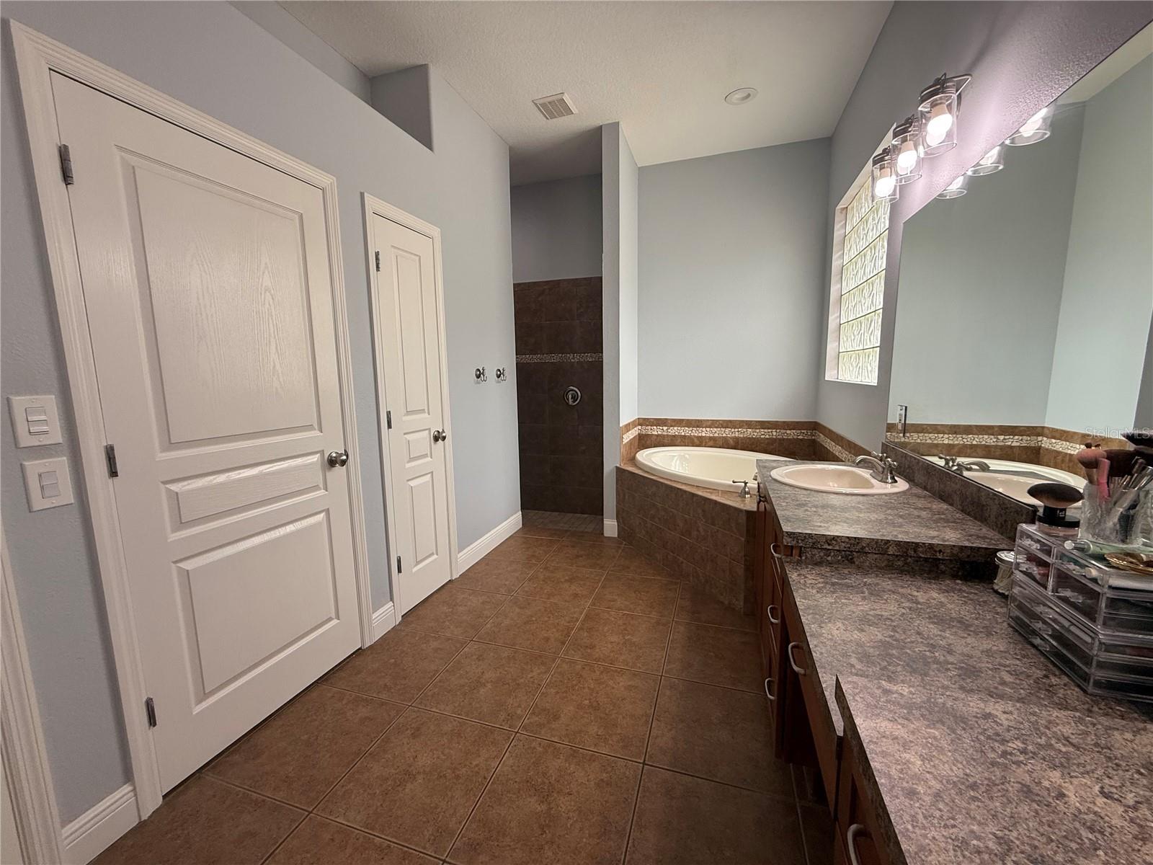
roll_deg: +0.9
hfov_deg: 102.1
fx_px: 466
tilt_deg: -9.1
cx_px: 576
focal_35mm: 14
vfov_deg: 85.7
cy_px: 432
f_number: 2.2
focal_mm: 2.22
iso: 125
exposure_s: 1/99
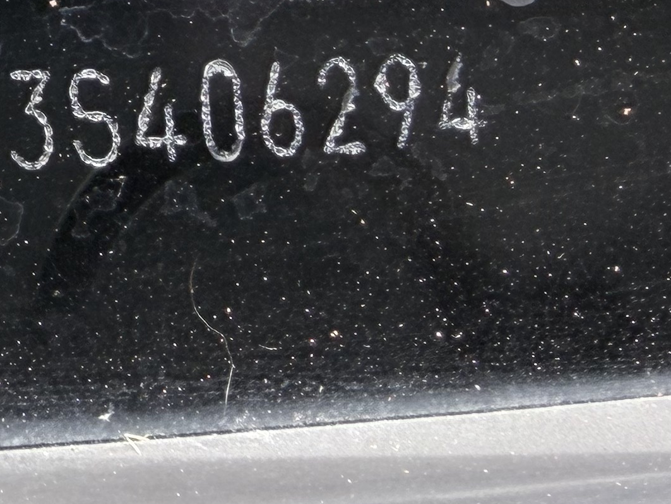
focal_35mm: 91
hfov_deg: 20.2
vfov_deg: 15.7
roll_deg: -5.0
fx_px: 1765
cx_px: -136
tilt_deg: -40.7
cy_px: -78
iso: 40
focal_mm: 2.22
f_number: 2.2
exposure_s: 1/171
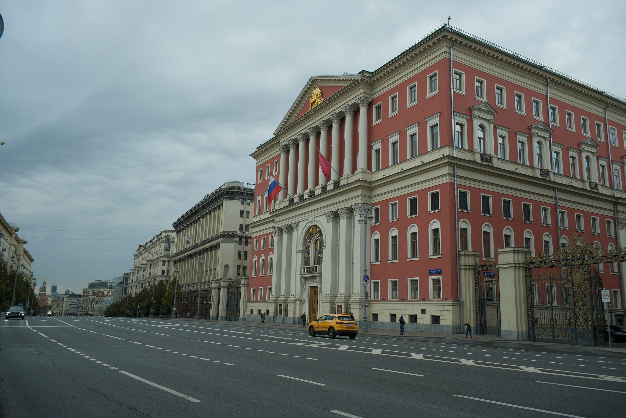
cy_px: 209
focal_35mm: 27
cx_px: 313
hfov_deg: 67.4
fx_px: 469
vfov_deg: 47.9
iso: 640
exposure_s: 1/180
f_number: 8
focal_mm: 18
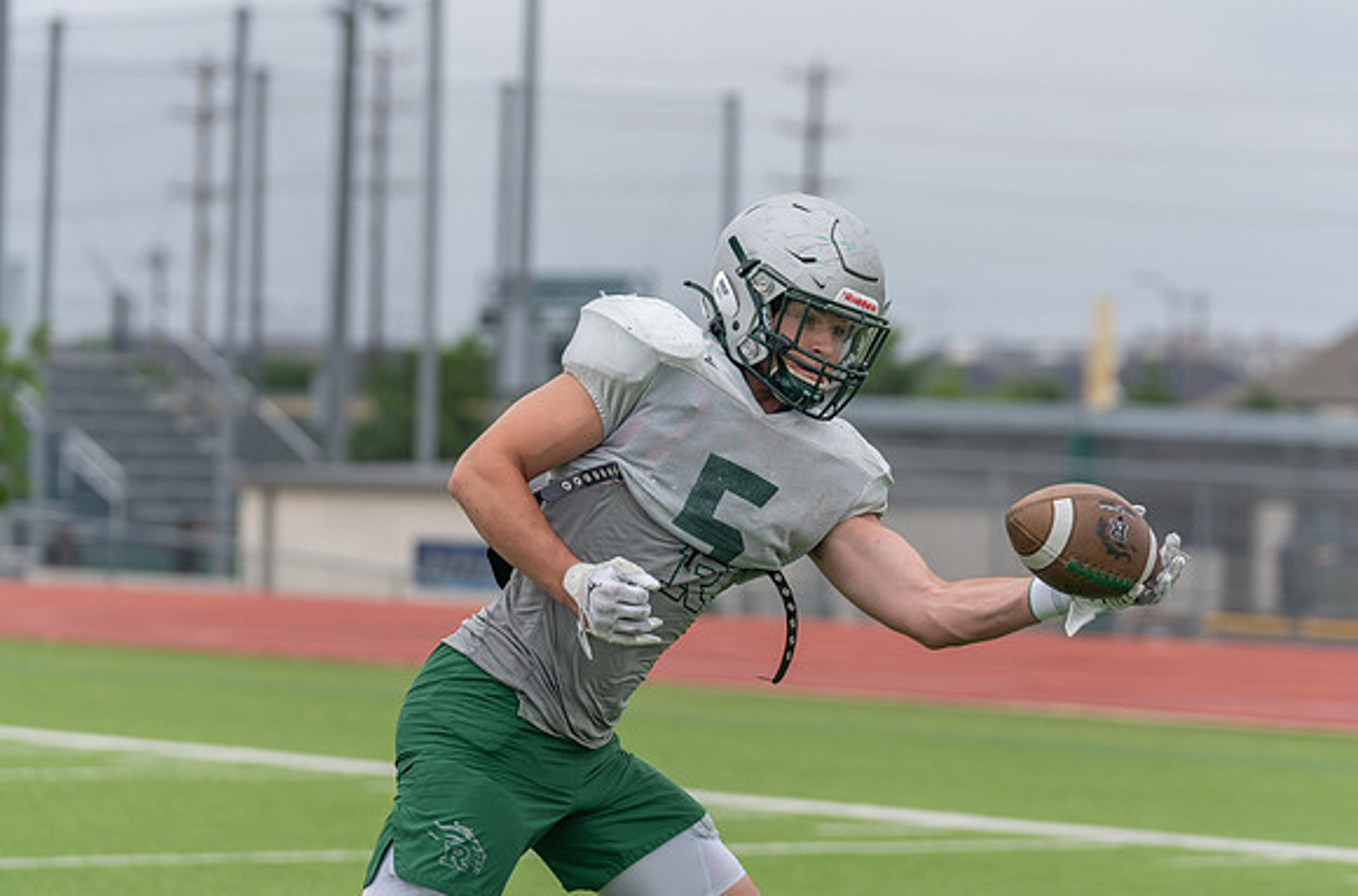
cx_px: 744
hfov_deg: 11.2
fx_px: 6940
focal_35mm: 185
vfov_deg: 7.4
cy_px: 370
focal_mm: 134
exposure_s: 1/1250
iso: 200
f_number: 3.5
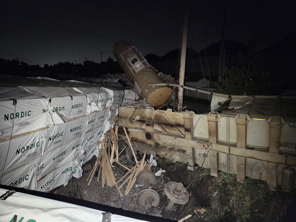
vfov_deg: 58.9
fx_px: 197
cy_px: 111
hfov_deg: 73.9
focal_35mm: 23
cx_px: 148
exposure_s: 1/20
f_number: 1.8
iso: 1600
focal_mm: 5.54
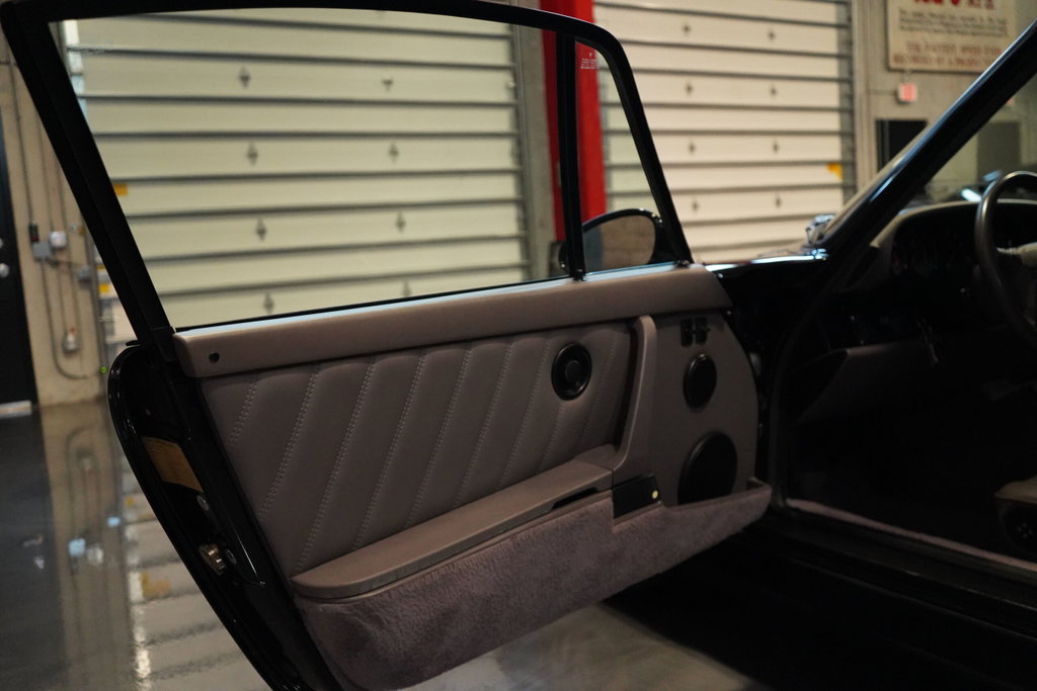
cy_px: 346
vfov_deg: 45.0
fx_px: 835
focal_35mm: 29
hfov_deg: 63.7
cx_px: 518
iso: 10000
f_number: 3.5
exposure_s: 1/160
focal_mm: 29
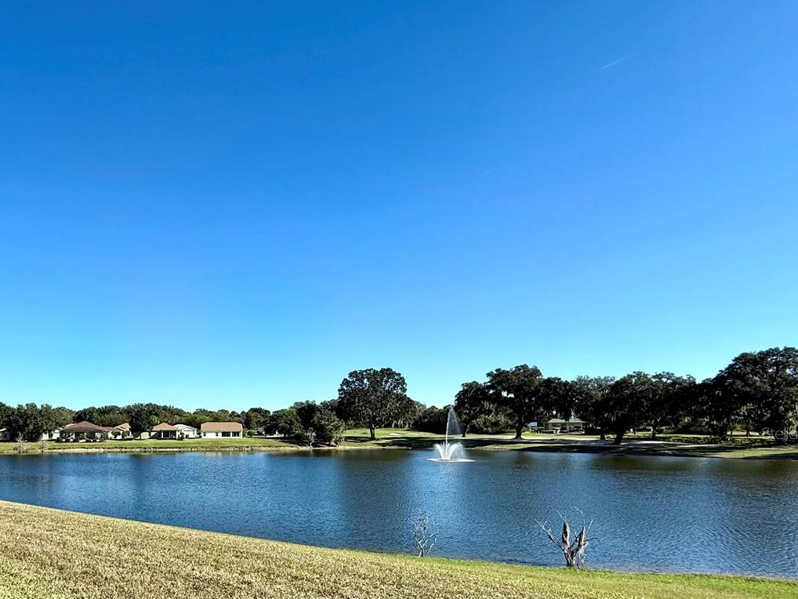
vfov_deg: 58.6
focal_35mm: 22
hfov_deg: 71.6
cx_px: 209
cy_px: 433
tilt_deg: -0.4
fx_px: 507
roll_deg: +0.2
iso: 50
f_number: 2.2
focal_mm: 2.22
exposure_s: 1/1001
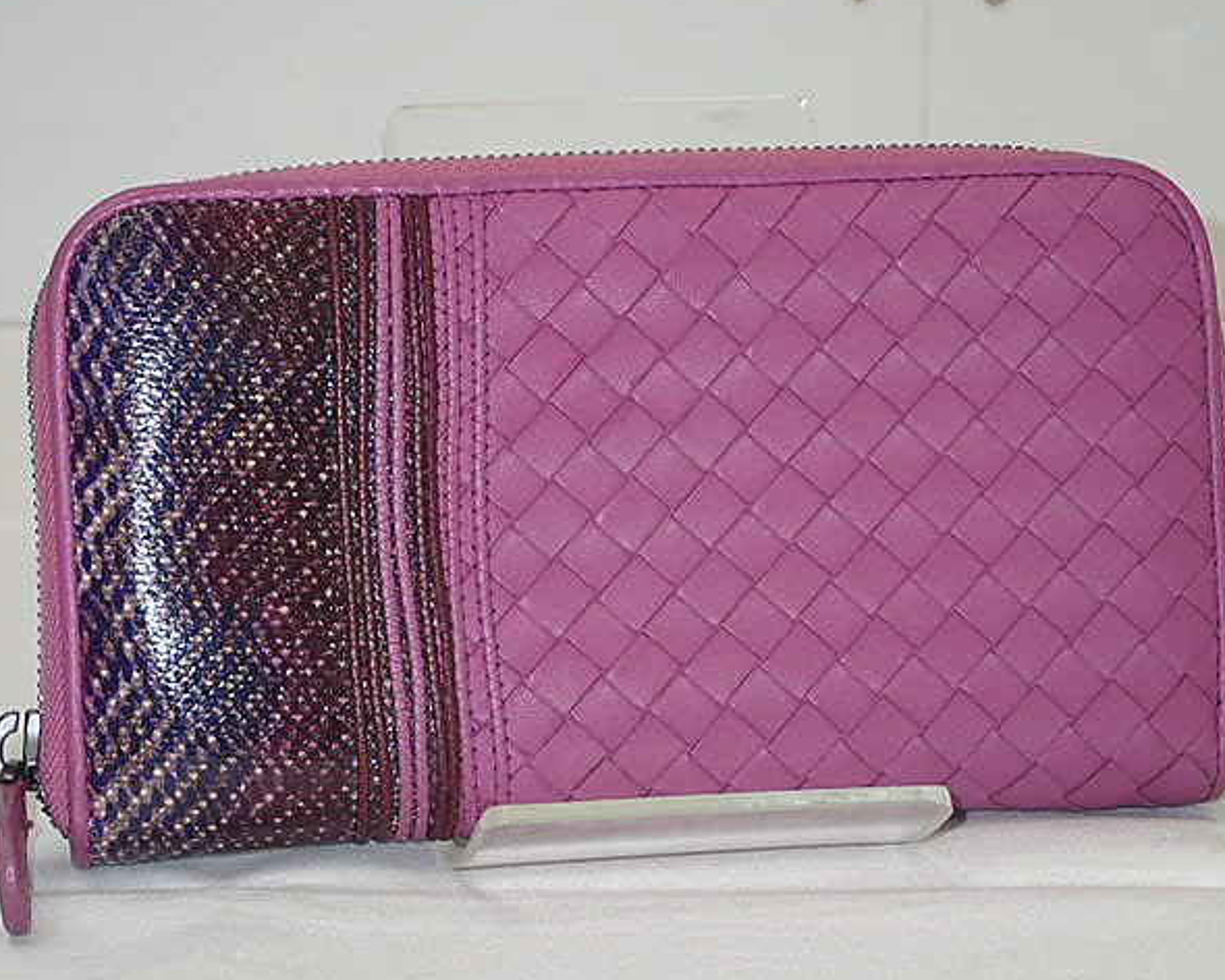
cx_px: 619
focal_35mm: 90
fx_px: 3263
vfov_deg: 17.1
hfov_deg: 21.3
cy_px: 488
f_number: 4.5
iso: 320
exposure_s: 1/80
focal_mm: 15.41
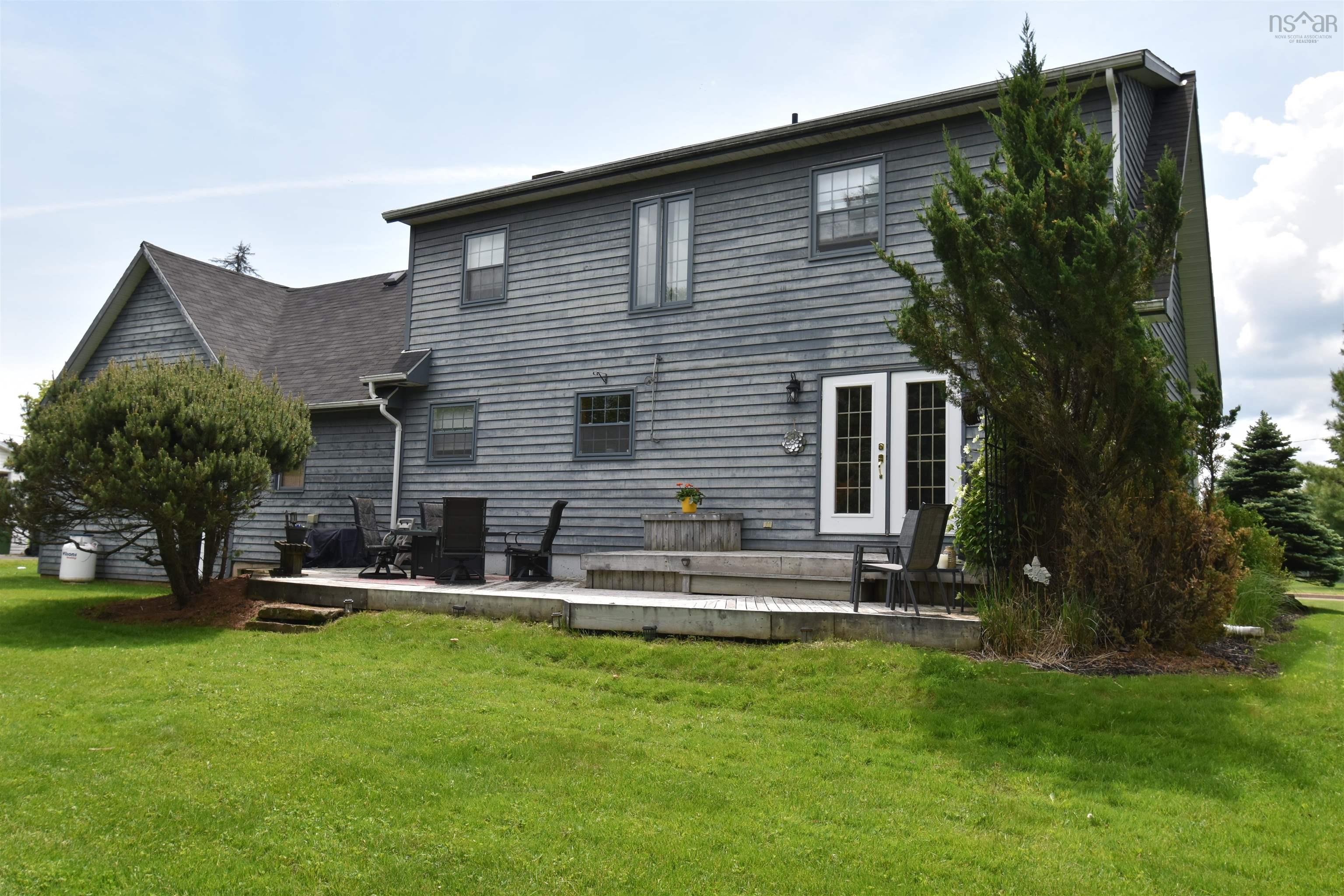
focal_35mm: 27
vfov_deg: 47.9
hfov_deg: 67.4
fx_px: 1008
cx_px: 672
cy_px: 448
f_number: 9.5
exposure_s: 1/350
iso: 200
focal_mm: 18
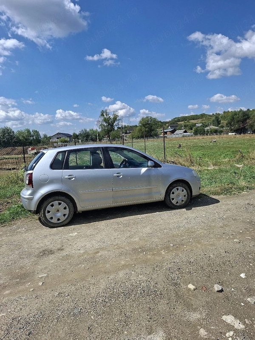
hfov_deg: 58.9
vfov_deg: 73.9
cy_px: 170
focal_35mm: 23
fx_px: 226
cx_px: 128
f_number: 1.8
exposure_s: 1/2000
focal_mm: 5.54
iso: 50
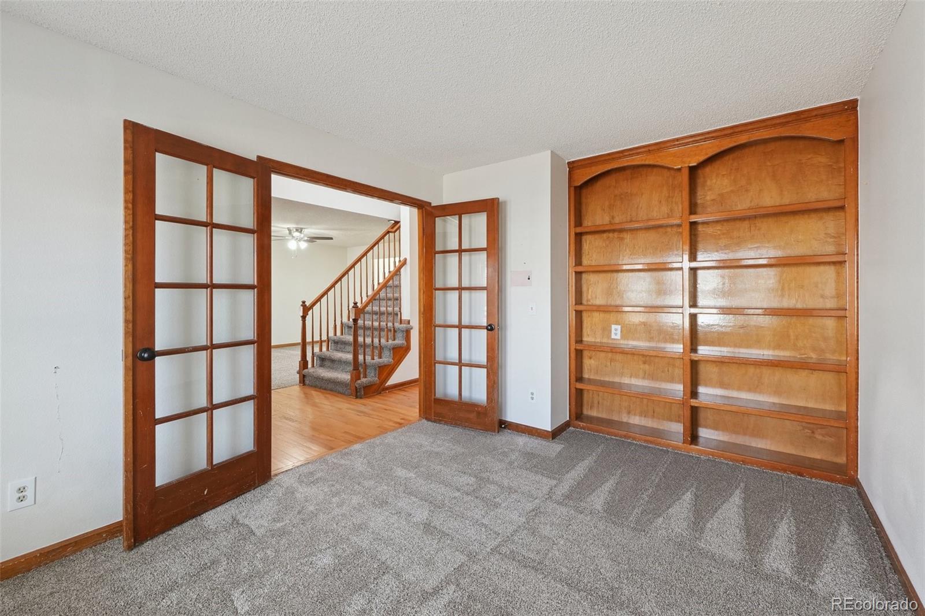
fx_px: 385
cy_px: 308
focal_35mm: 15
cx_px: 462
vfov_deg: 77.3
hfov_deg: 100.4
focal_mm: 10
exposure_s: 1/15
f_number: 8
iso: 640
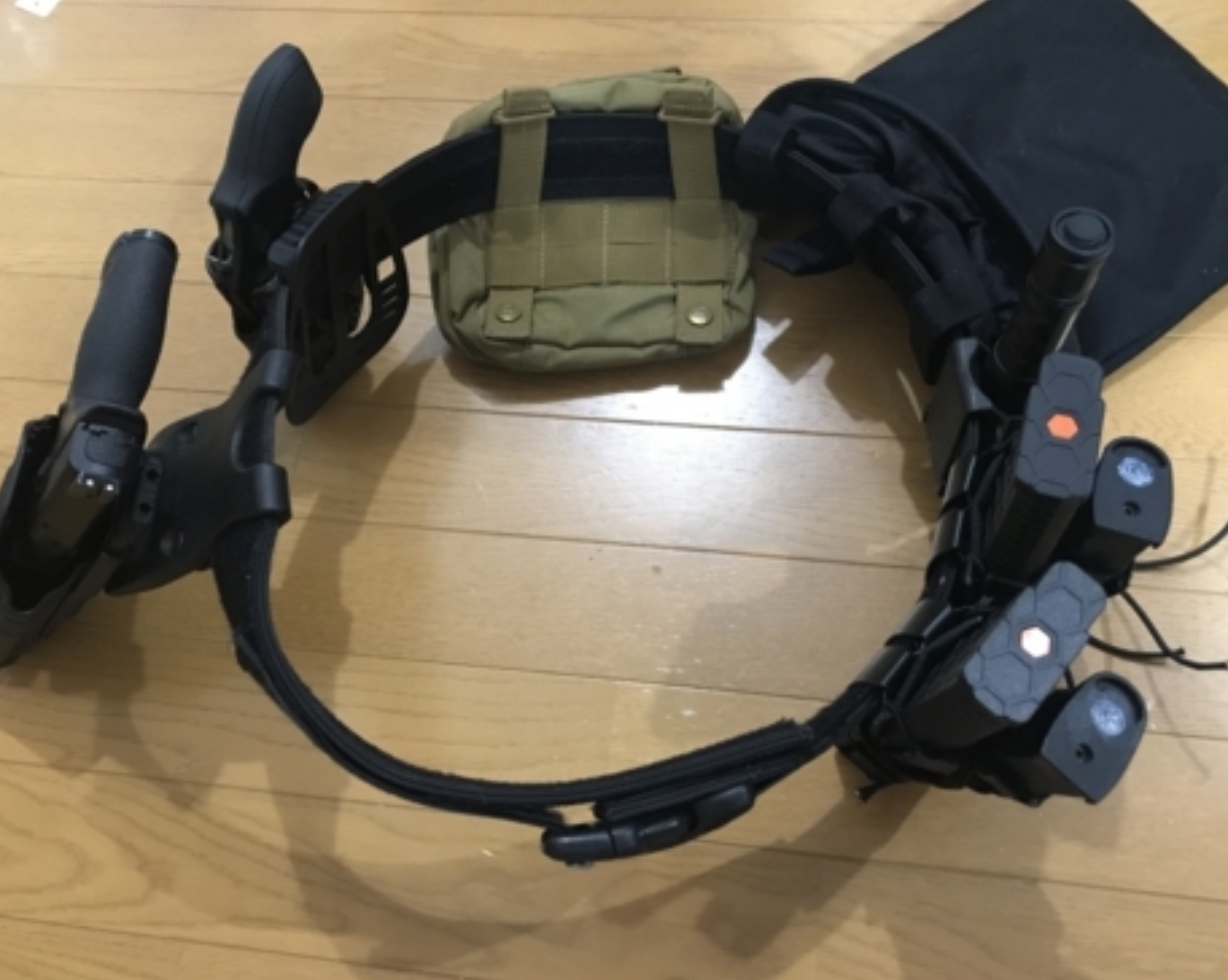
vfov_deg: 48.4
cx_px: 603
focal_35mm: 30
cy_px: 499
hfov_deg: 58.8
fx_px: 1089
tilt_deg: -66.7
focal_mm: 3.99
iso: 80
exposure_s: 1/5
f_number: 1.8
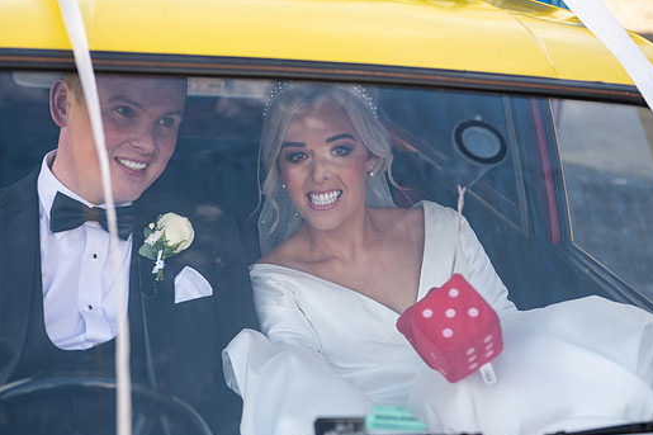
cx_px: 304
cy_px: 233
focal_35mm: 62
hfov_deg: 32.4
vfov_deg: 21.9
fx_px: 1124
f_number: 3.5
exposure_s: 1/500
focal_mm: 55
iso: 250
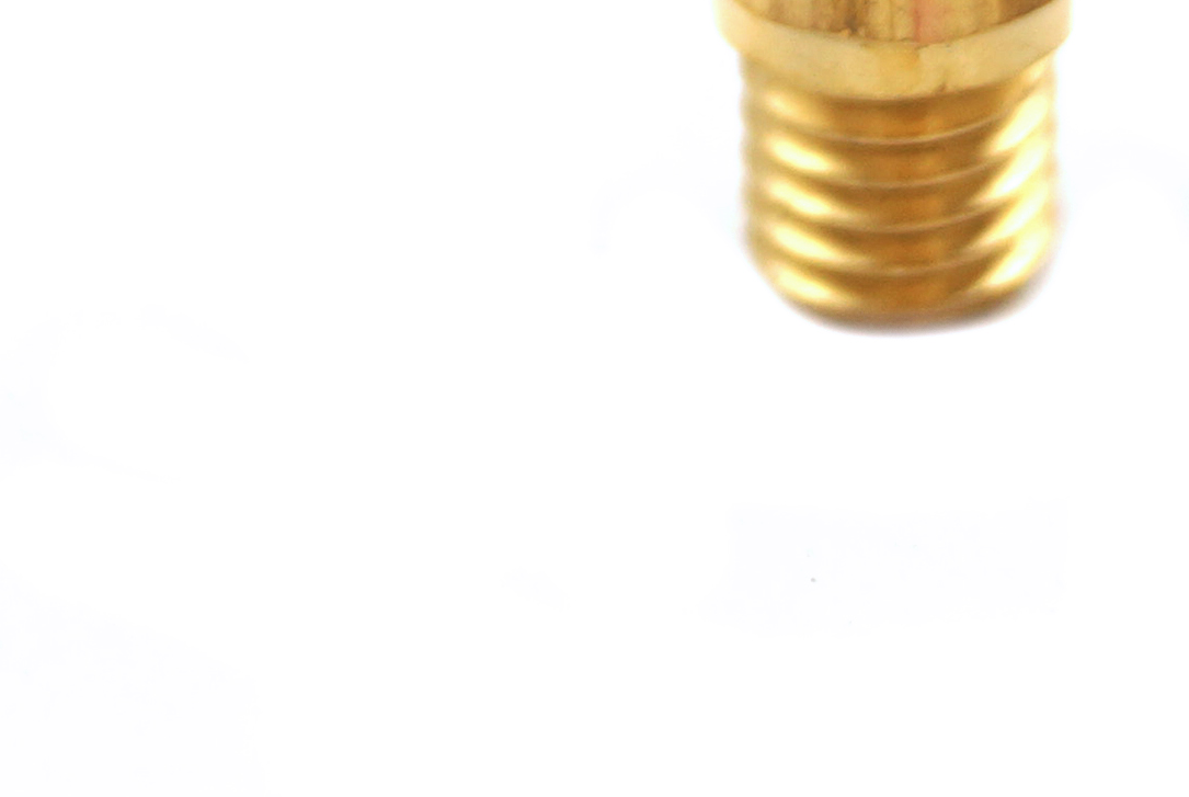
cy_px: -244
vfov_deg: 5.7
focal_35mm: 241
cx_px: 883
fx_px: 7964
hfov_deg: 8.5
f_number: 6.3
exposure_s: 1/80
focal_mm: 45
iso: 100
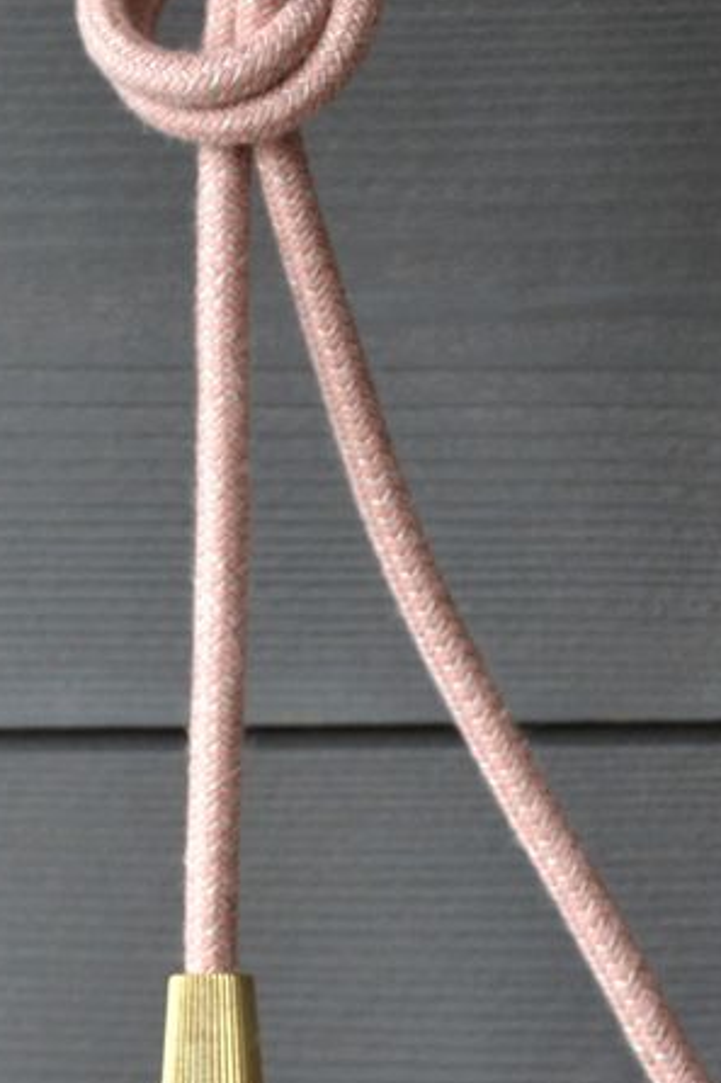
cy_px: 913
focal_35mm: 300
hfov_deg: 4.6
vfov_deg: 6.9
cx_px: 168
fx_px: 9019
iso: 640
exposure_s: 1/125
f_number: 5.3
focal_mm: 66
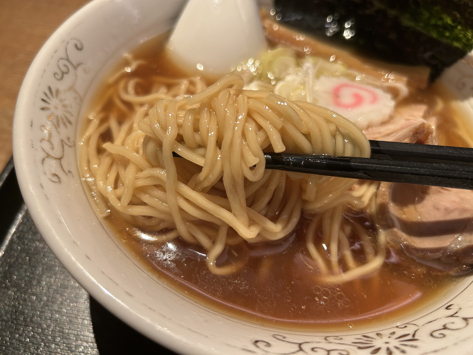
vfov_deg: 53.1
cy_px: 178
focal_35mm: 26
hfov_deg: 67.3
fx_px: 355
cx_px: 236
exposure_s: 1/101
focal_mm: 5.7
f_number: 1.5
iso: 100
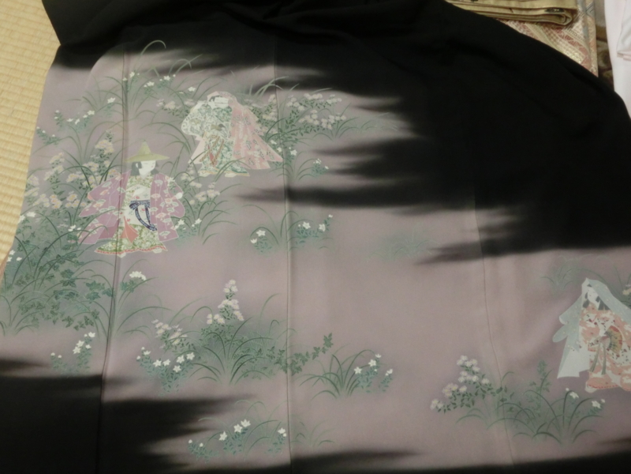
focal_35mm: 38
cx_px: 316
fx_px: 693
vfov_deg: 37.7
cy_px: 237
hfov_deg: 49.0
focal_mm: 6.67
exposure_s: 1/30
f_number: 3.9
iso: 800
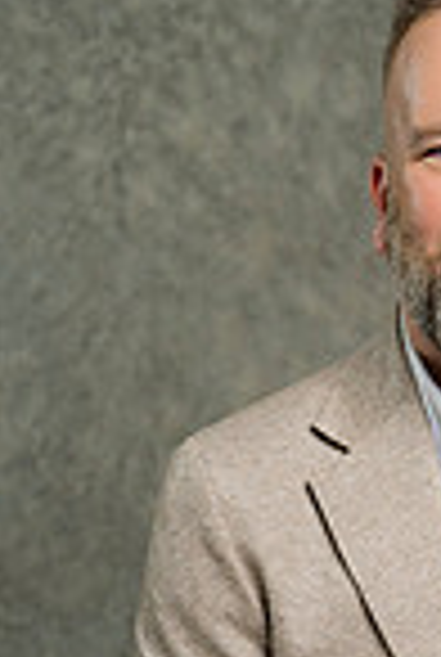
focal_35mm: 169
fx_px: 3091
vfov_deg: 11.9
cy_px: 752
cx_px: 526
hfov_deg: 8.1
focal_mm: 55
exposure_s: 1/160
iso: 125
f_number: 4
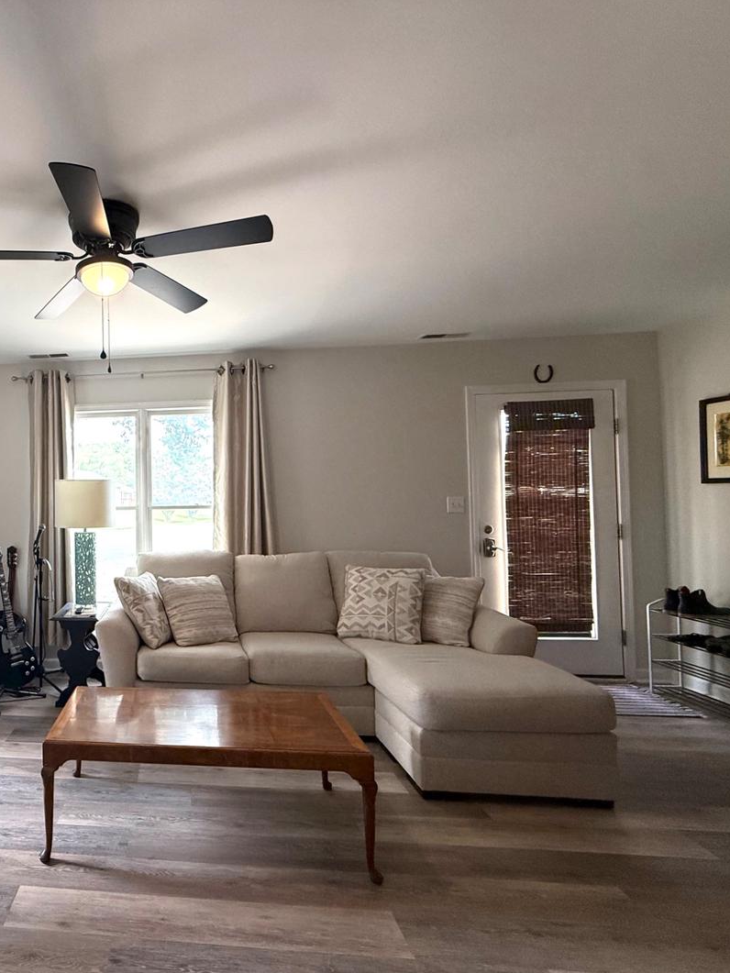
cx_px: 124
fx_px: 534
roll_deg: +0.7
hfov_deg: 61.7
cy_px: 492
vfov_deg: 84.7
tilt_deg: +1.4
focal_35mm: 19
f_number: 2.2
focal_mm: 2.22
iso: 160
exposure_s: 1/99
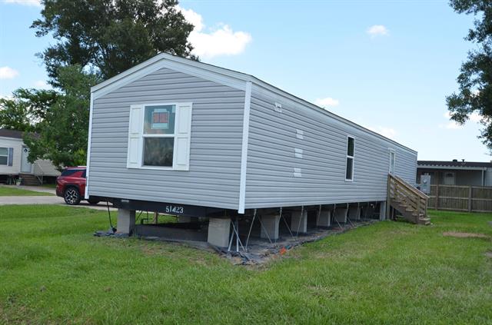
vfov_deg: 39.7
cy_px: 162
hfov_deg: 57.4
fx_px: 450
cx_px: 246
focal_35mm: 33
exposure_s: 1/250
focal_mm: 22
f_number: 8
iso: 200
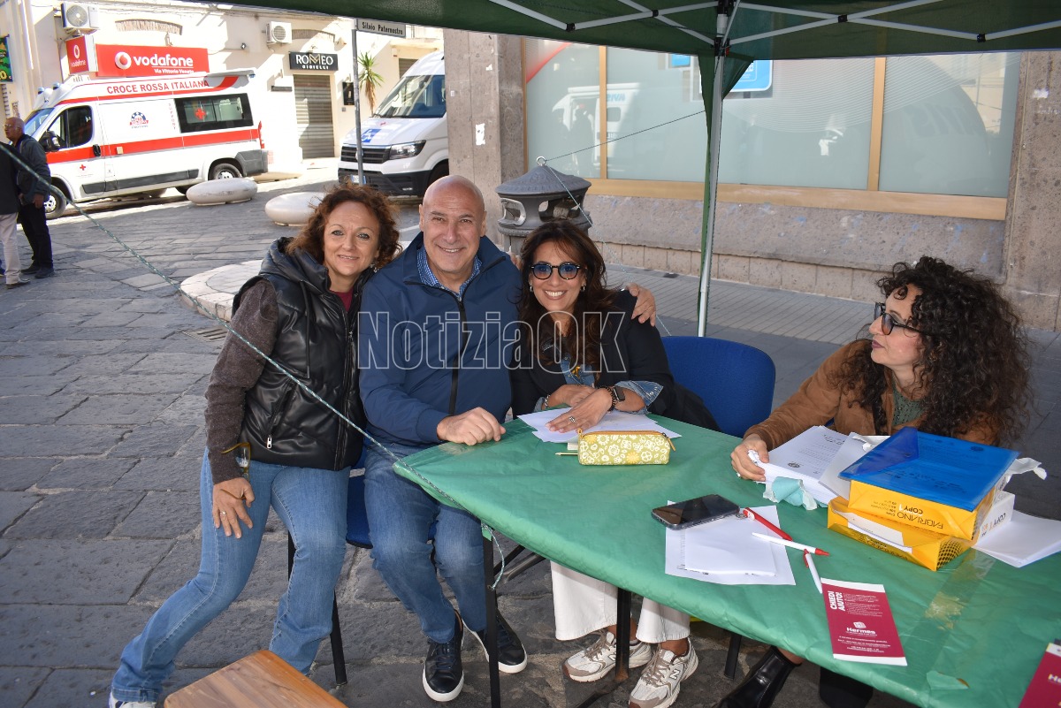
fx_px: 796
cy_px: 354
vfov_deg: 48.0
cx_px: 530
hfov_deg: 67.4
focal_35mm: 27
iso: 110
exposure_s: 1/200
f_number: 5
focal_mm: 18
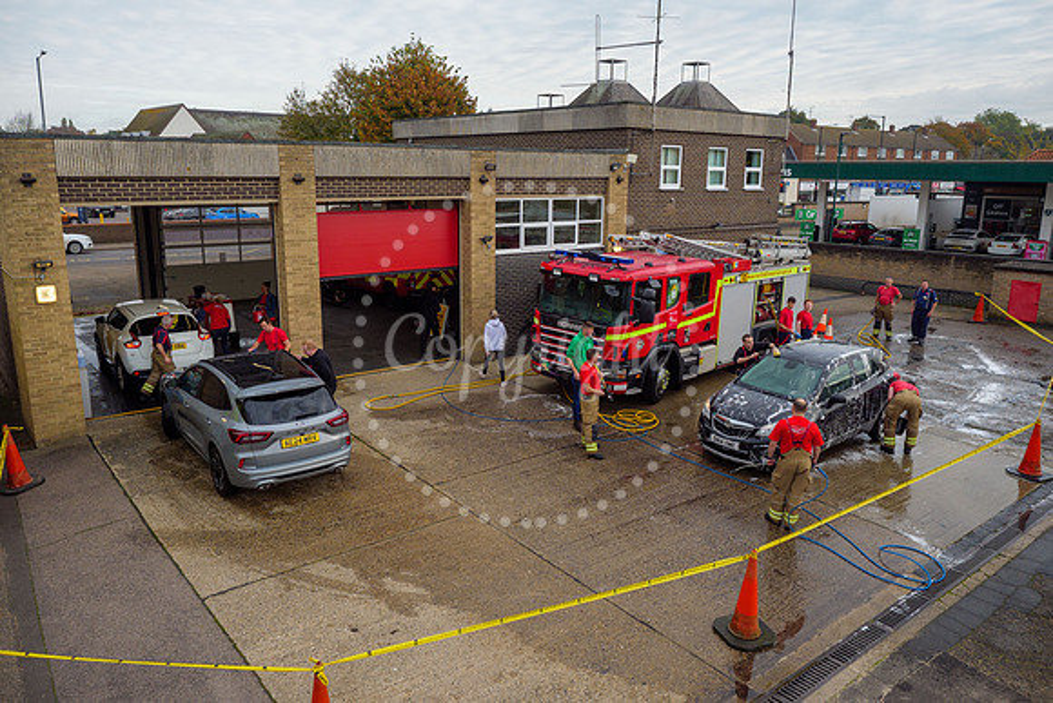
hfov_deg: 71.6
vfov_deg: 51.4
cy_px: 352
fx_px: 730
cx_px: 526
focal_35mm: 25
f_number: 2.8
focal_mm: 12
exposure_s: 1/1000
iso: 200
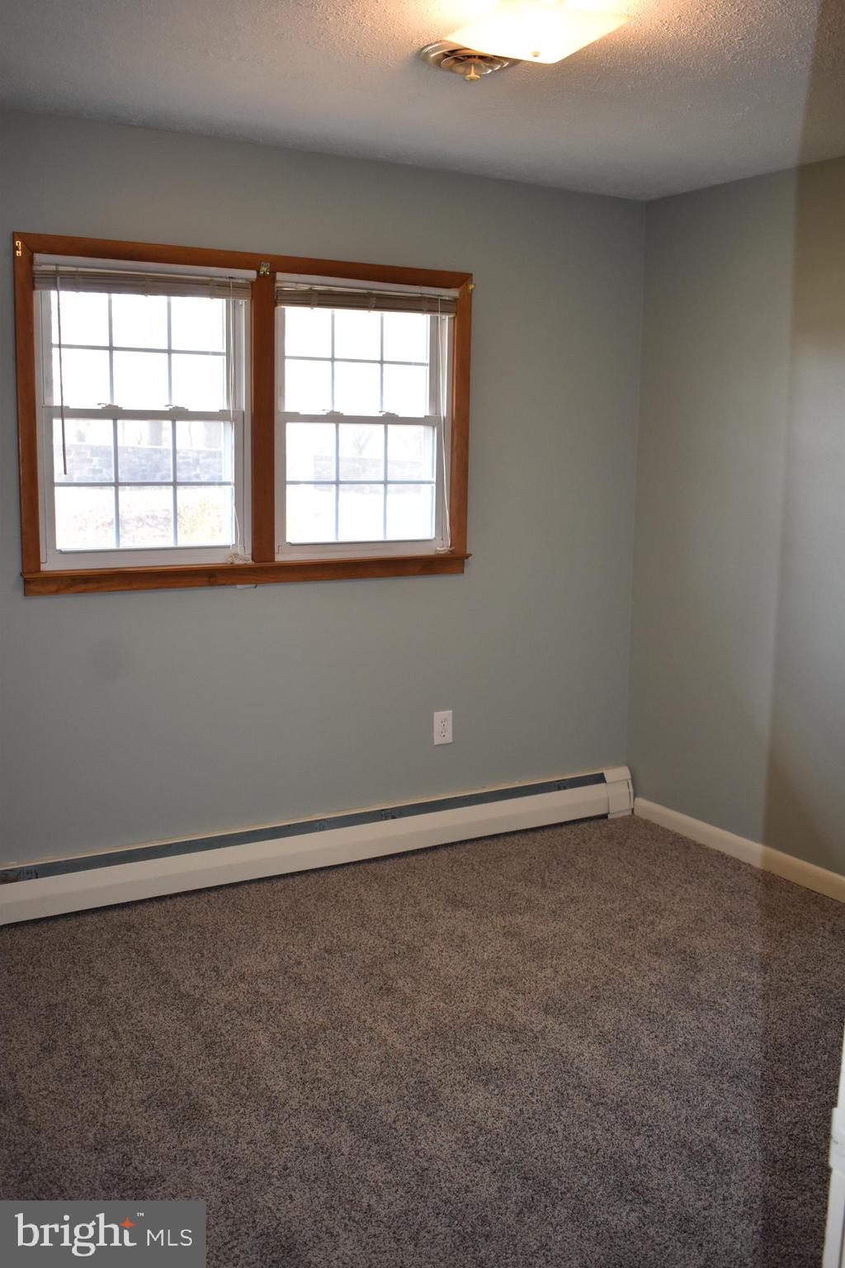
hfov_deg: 40.0
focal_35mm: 33
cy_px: 634
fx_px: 1162
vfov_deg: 57.2
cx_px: 422
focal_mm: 22
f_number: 3.8
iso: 800
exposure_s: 1/125
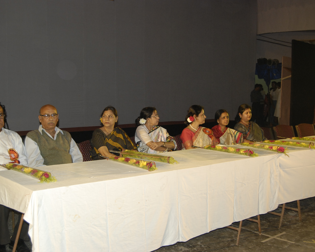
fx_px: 410
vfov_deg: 34.1
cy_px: 126
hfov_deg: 41.9
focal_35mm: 44
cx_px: 139
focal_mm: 26
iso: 640
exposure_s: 1/125
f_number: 5.6
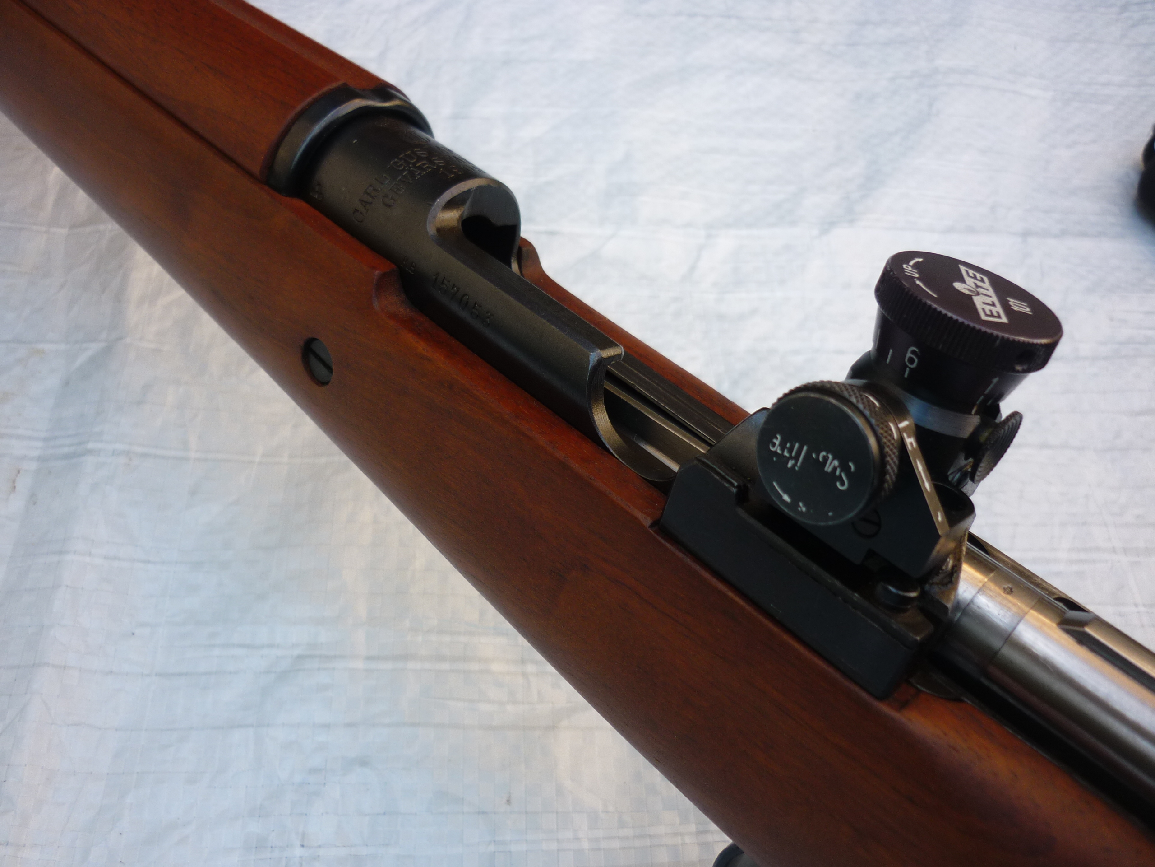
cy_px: 434
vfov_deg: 42.9
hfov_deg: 55.4
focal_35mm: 33
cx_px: 578
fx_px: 1101
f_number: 2.8
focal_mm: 5.5
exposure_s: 1/100
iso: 80
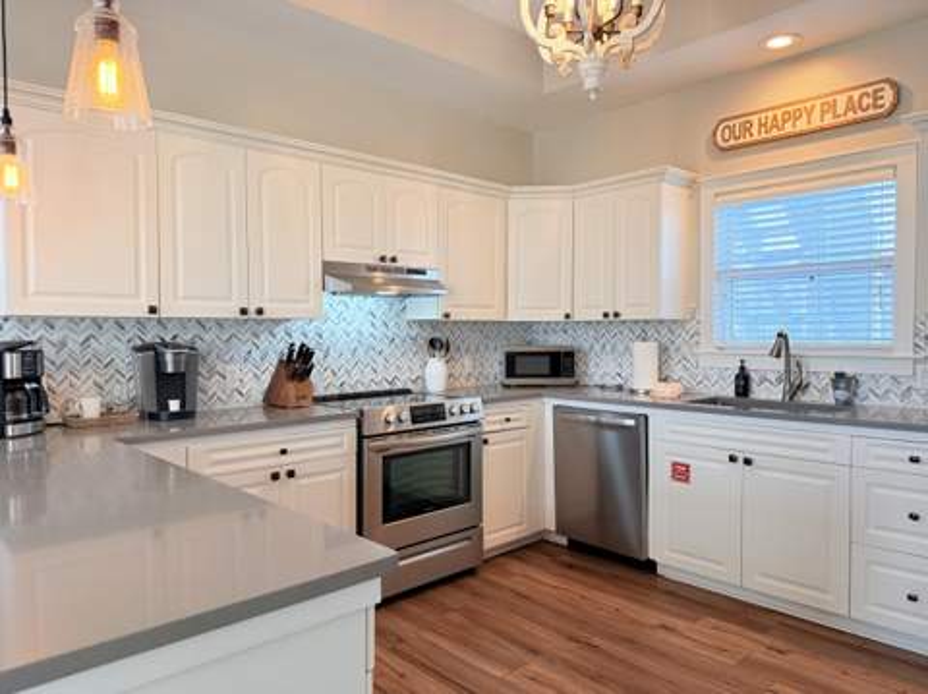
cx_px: 464
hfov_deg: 71.7
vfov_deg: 56.7
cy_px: 347
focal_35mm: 24
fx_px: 643
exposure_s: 1/222
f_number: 1.78
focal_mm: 6.76
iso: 200
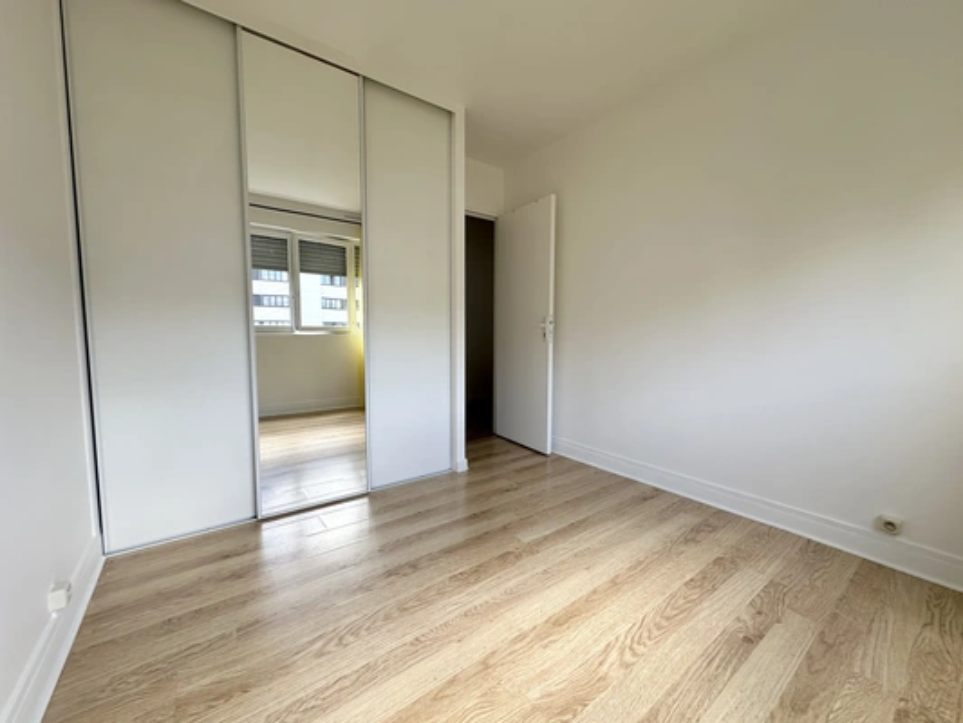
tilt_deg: -4.0
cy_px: 362
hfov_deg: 102.1
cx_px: 482
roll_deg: -0.6
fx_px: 390
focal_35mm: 14
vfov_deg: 85.7
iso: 40
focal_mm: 2.22
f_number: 2.2
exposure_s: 1/125
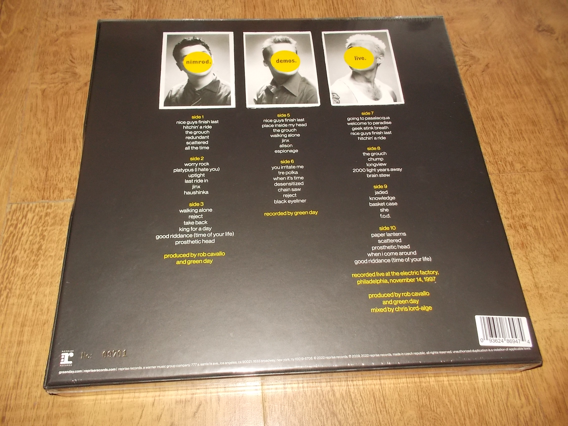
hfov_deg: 61.7
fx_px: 476
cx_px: 284
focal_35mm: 29
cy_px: 213
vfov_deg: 48.2
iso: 200
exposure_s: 1/30
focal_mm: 4.1
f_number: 3.3
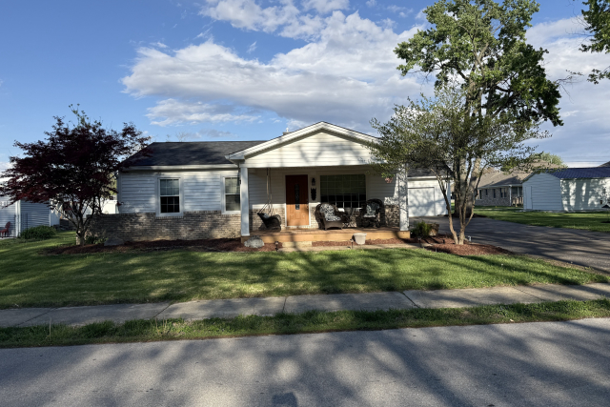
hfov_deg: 69.4
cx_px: 315
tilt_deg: +1.1
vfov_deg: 49.6
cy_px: 194
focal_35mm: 26
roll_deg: +2.6
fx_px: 441
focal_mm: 6.76
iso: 80
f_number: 1.78
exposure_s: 1/4167
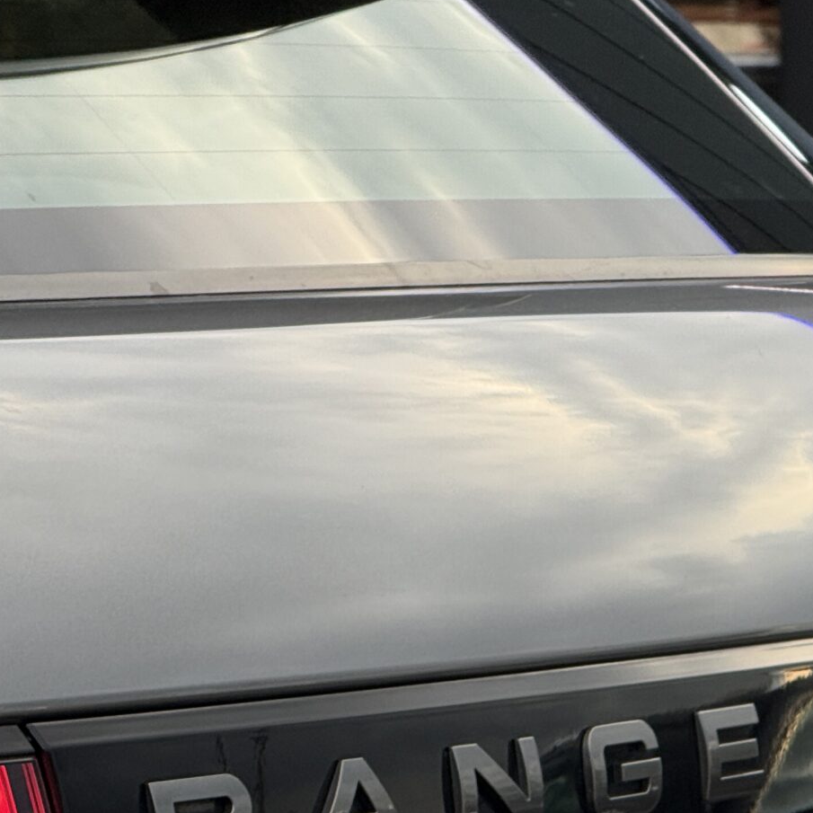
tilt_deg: -3.7
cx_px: 582
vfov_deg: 5.8
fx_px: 7971
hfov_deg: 5.8
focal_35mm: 300
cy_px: 786
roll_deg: -1.2
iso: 50
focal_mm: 15.66
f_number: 2.8
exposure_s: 1/125
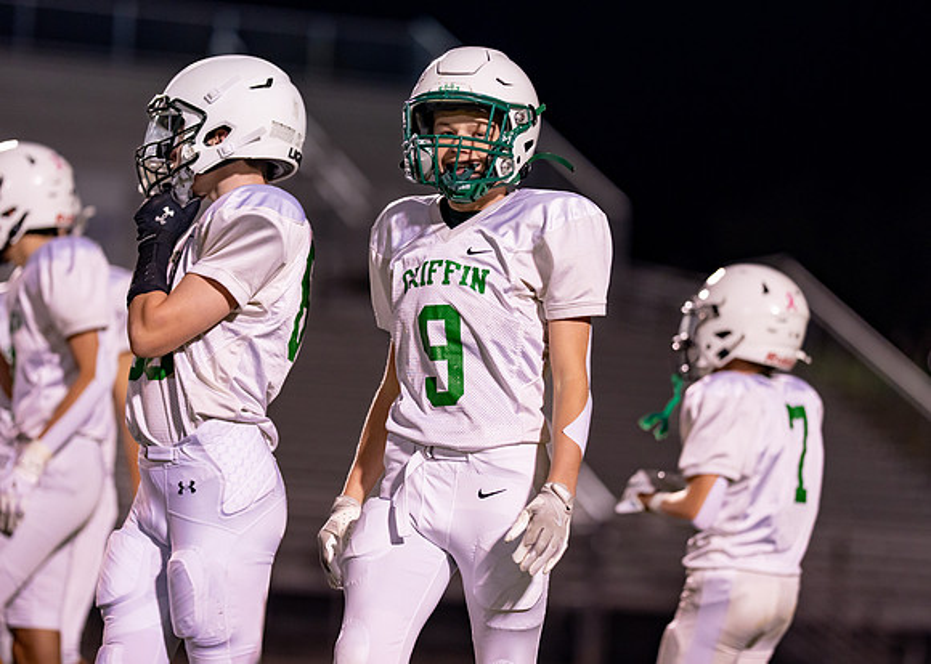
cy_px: 313
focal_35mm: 178
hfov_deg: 11.3
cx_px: 496
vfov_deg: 8.1
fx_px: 4699
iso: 1000
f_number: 1.8
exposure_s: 1/1000
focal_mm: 135
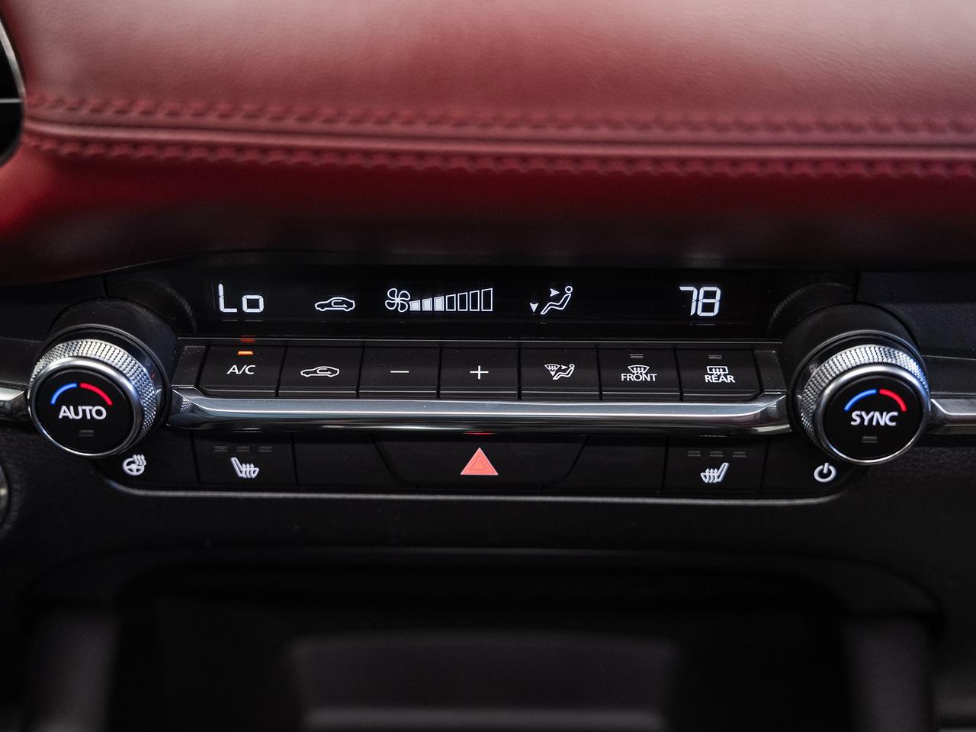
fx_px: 1136
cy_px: 366
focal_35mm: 40
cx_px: 488
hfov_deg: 46.5
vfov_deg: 35.7
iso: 1000
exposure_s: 1/40
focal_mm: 36
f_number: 3.5
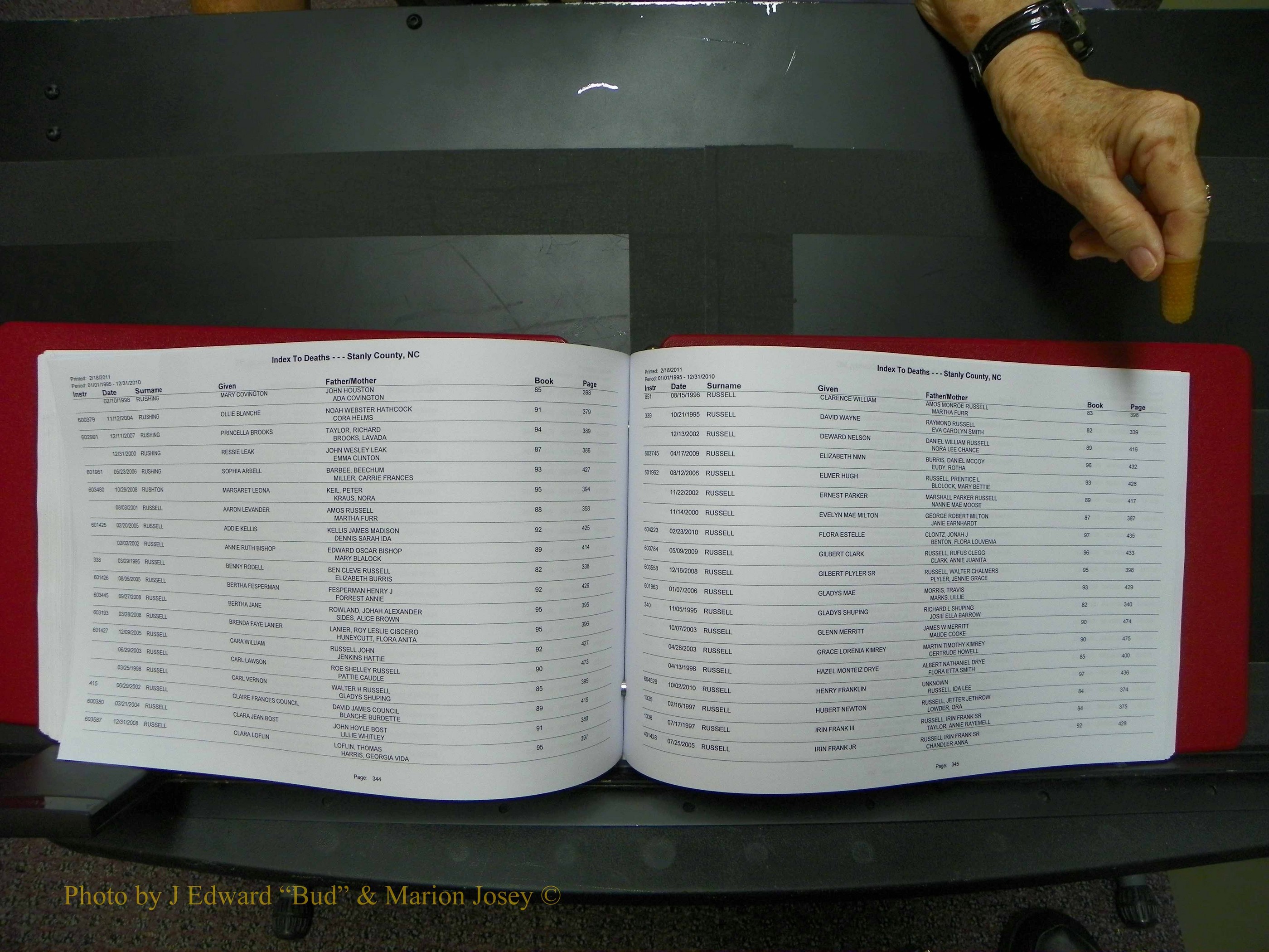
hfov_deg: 67.3
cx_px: 634
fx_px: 953
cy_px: 476
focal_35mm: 26
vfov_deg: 53.1
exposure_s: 1/30
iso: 100
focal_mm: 4.6
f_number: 2.8
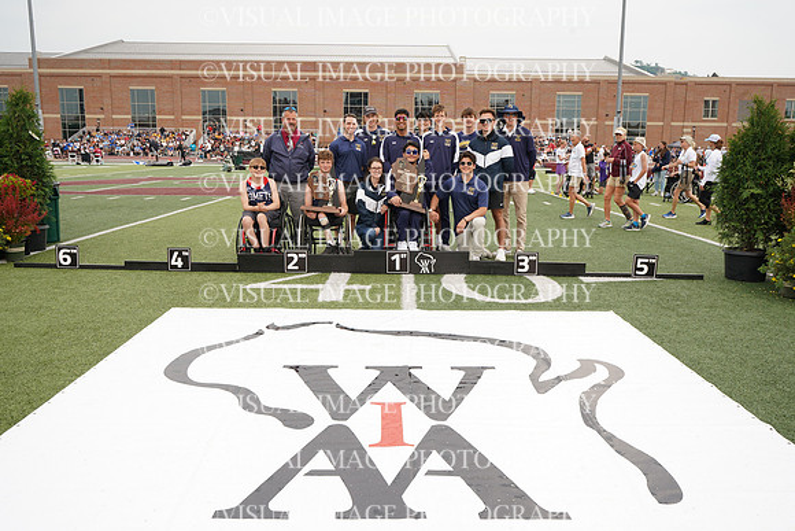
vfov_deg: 43.6
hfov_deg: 61.9
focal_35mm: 30
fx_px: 663
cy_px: 266
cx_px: 398
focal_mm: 30
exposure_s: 1/160
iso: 200
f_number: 11
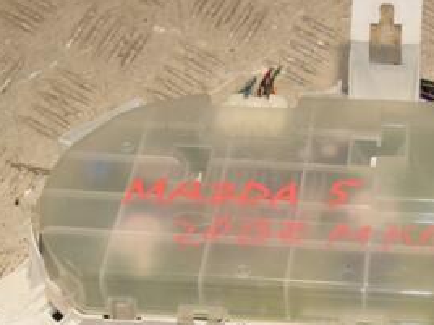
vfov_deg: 15.2
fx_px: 1216
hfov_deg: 19.9
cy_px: 238
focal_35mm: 97
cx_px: 374
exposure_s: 1/200
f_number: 7.1
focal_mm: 30
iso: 800
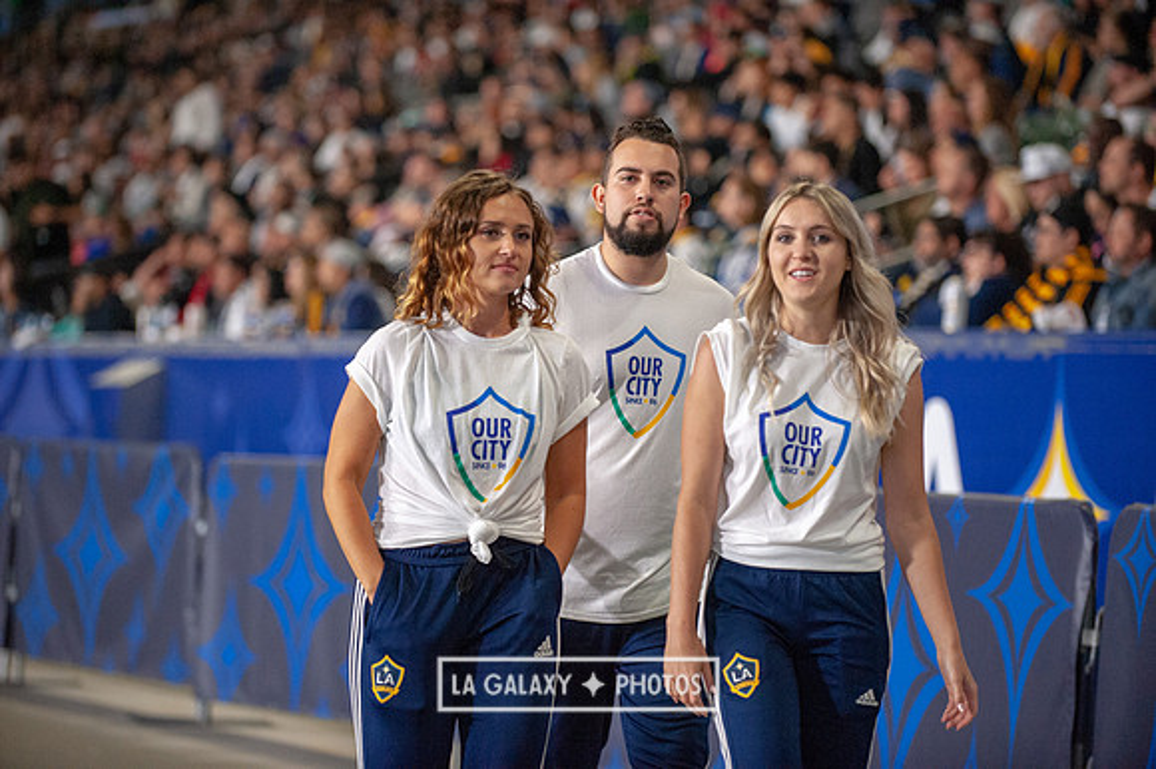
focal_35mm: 140
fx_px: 4493
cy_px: 384
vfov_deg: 9.8
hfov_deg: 14.7
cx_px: 578
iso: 3200
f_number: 2.8
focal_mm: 140
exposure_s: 1/1000
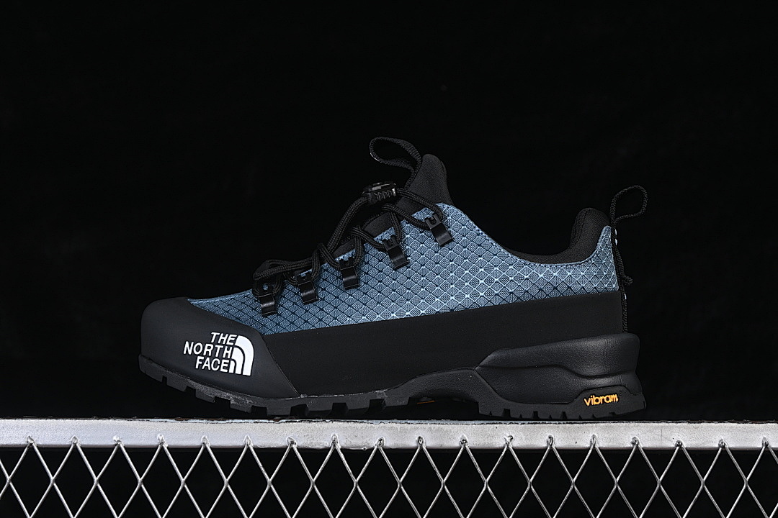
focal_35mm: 75
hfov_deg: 27.0
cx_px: 389
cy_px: 259
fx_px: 1621
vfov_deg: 18.2
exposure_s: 1/80
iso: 160
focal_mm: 50
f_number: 7.1
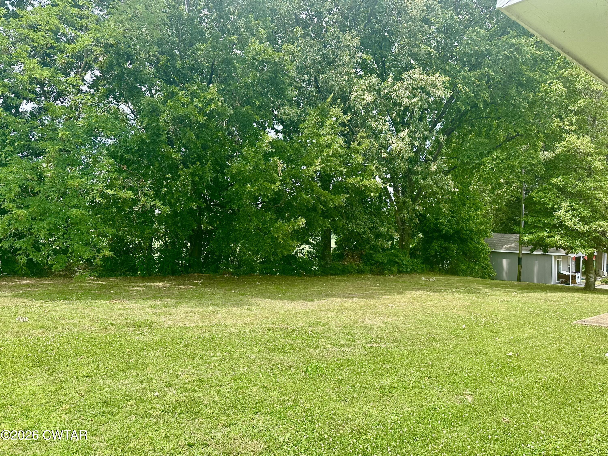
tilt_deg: +0.8
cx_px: 304
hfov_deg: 71.6
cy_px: 228
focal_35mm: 24
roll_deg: -1.3
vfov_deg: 56.8
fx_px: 422
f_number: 1.78
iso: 80
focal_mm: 6.86
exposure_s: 1/1144
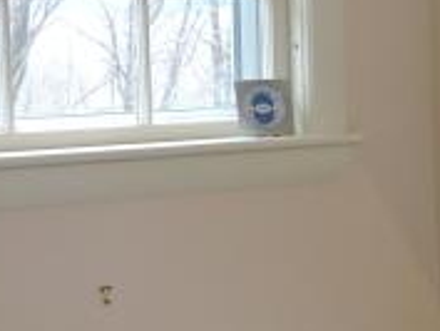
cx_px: 562
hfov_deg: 13.7
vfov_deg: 10.7
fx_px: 1768
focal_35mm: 139
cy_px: 224
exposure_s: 1/40
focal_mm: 4.3
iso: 250
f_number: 3
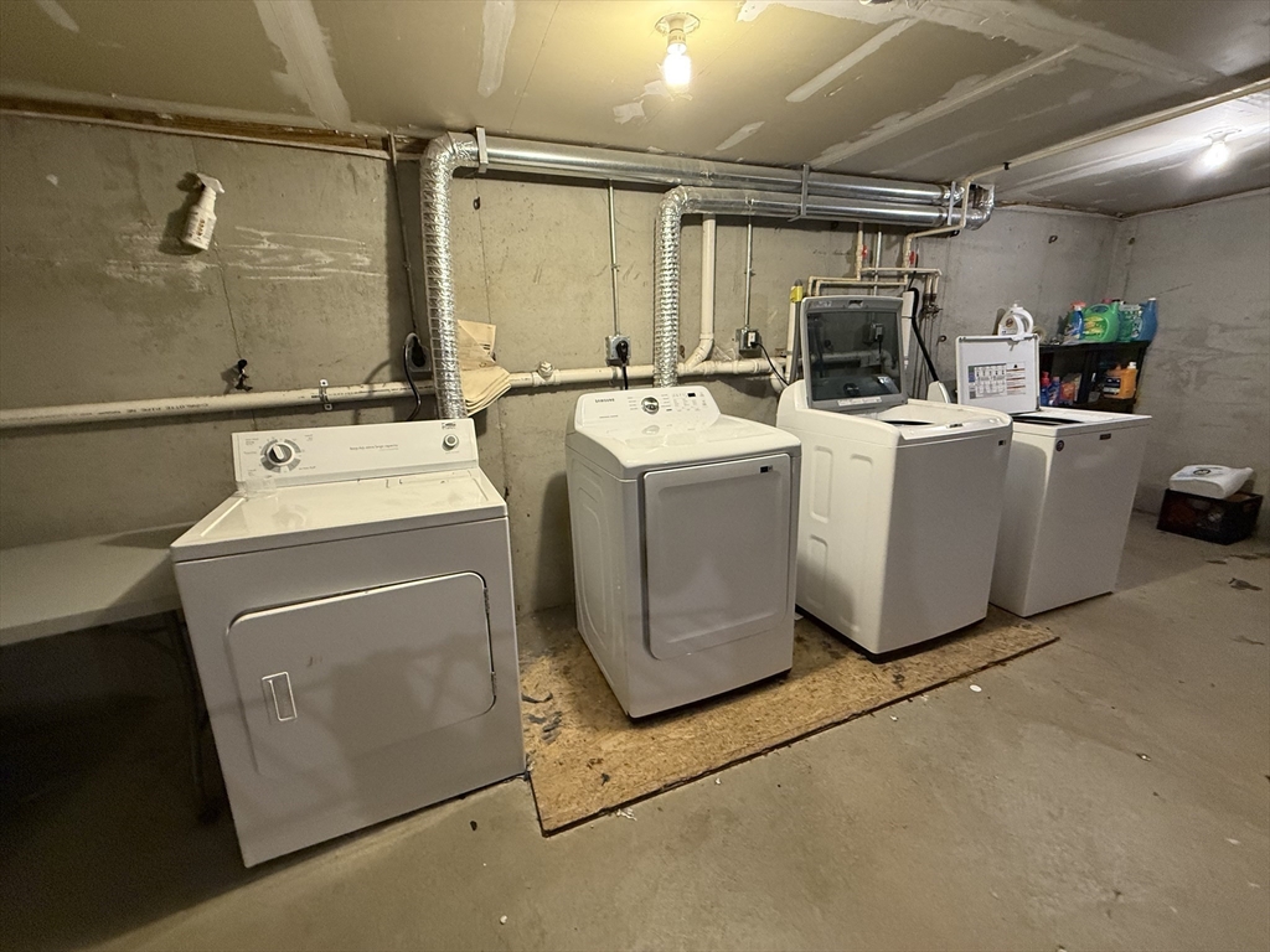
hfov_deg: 102.1
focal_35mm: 14
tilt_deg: -14.5
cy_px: 476
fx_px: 514
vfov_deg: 85.7
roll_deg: +2.3
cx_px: 635
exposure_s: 1/60
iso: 500
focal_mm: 2.22
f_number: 2.2
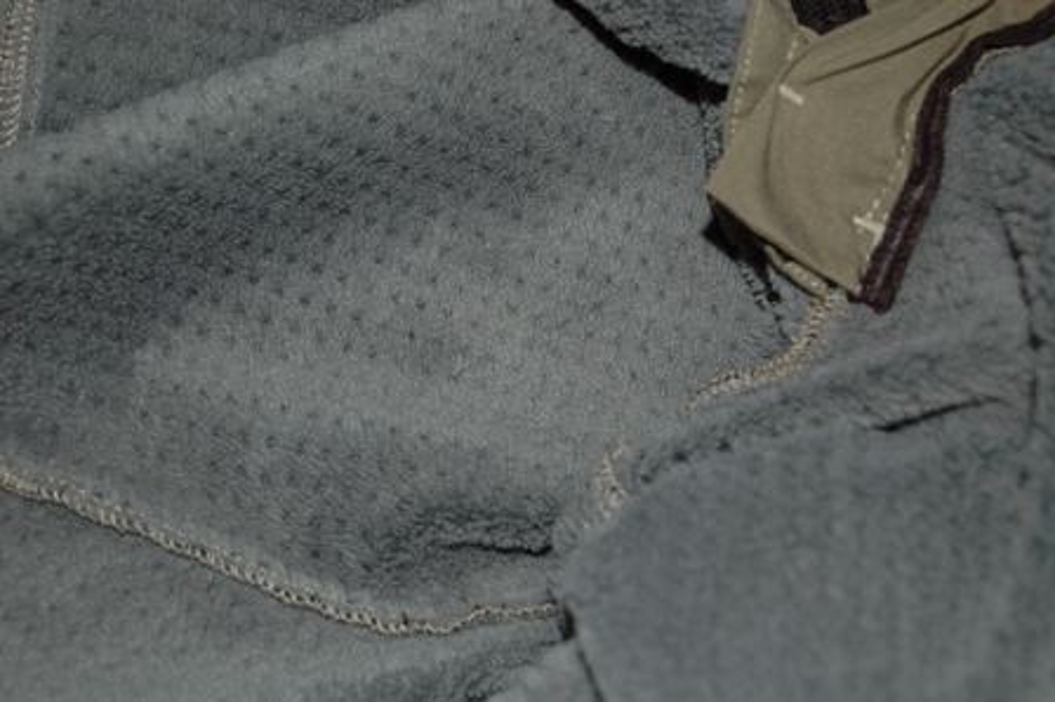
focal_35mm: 82
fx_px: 2416
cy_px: 351
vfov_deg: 16.5
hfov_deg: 24.6
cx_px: 528
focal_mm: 55
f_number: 5.6
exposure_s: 1/60
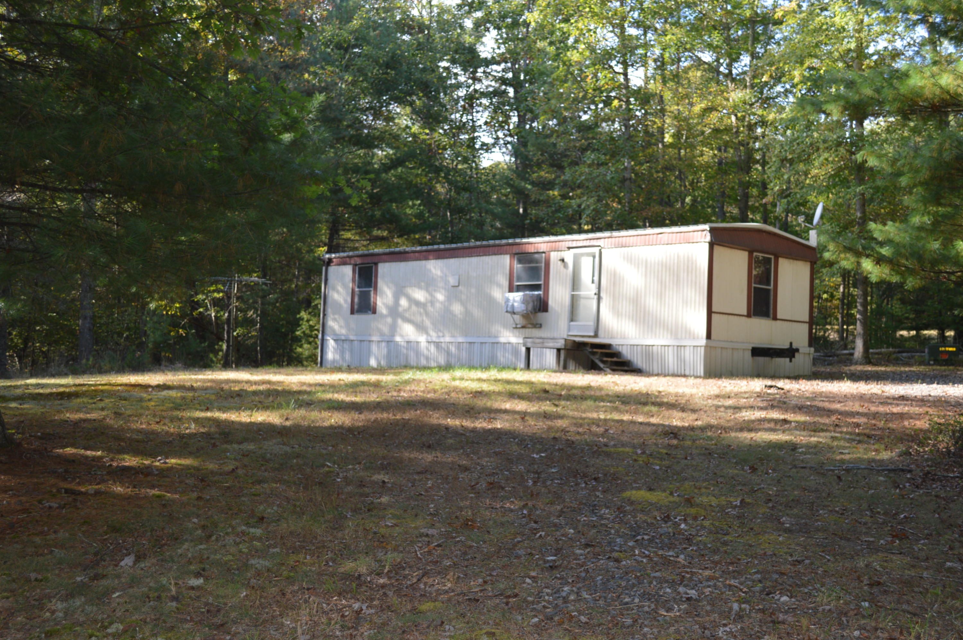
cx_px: 482
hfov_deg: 49.6
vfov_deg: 34.1
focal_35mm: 39
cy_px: 320
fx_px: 1042
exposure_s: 1/125
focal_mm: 26
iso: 220
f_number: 4.2
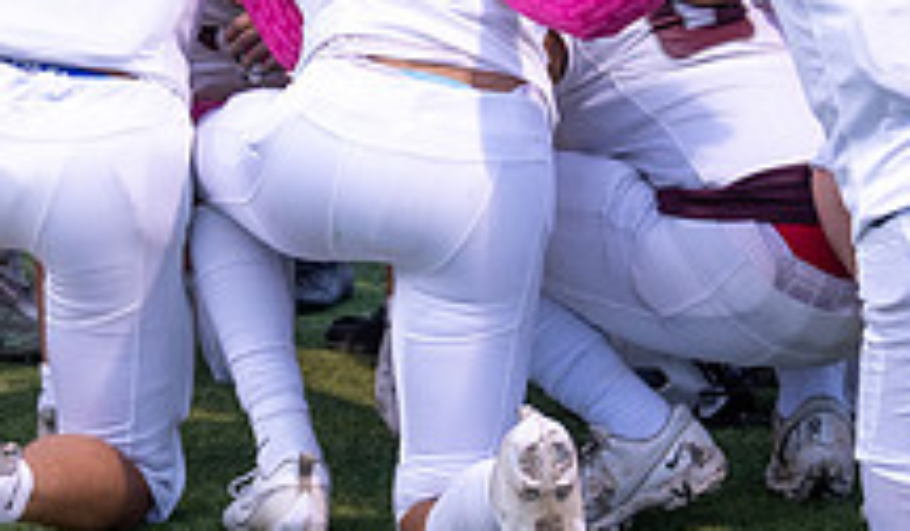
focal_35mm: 218
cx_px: 295
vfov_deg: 5.7
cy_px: 15
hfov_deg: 9.8
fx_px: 5308
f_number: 3.5
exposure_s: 1/320
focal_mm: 70
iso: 1000
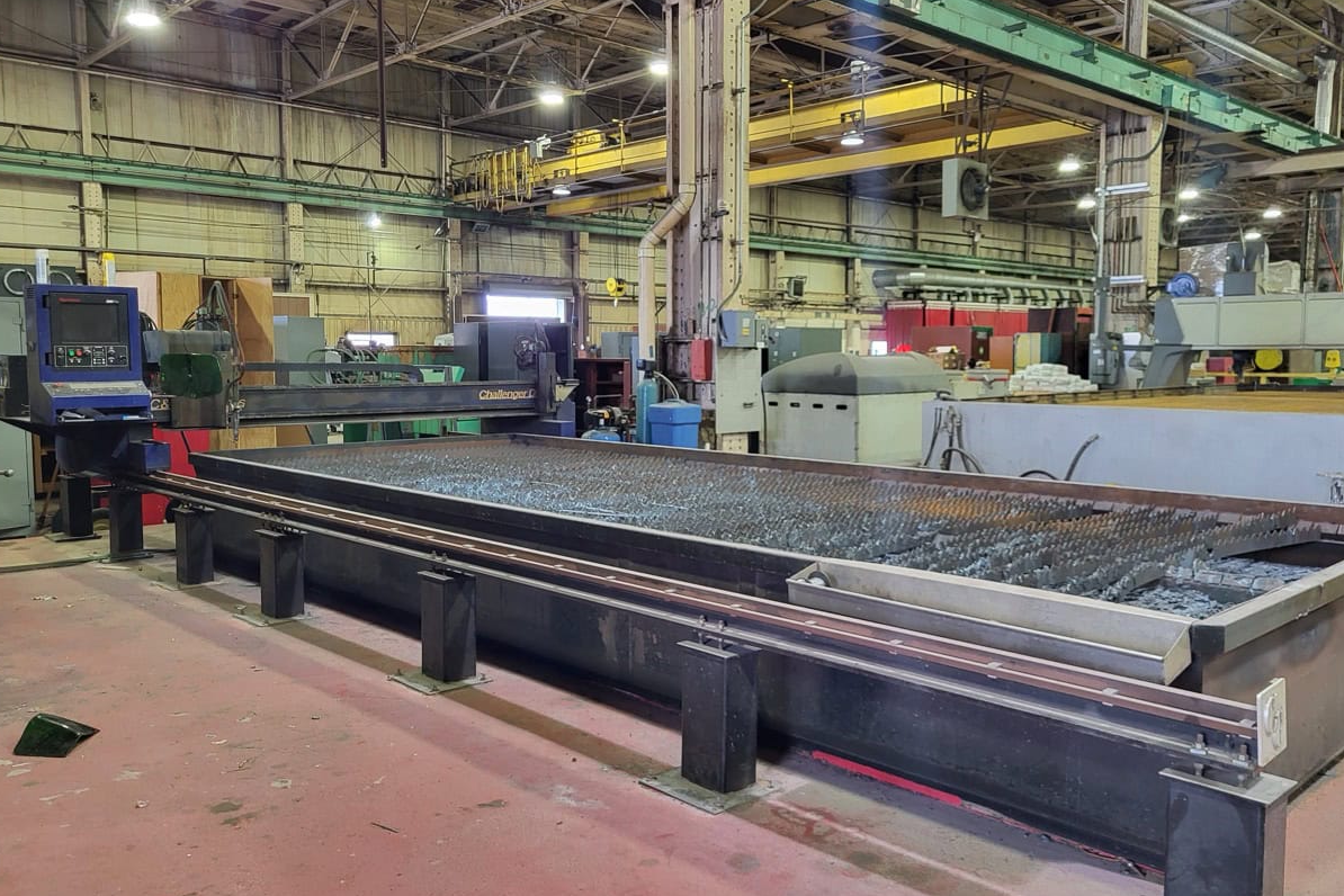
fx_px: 1083
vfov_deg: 45.0
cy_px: 458
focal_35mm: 29
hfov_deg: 63.6
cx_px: 706
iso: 200
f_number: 1.8
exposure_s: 1/60
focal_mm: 5.4
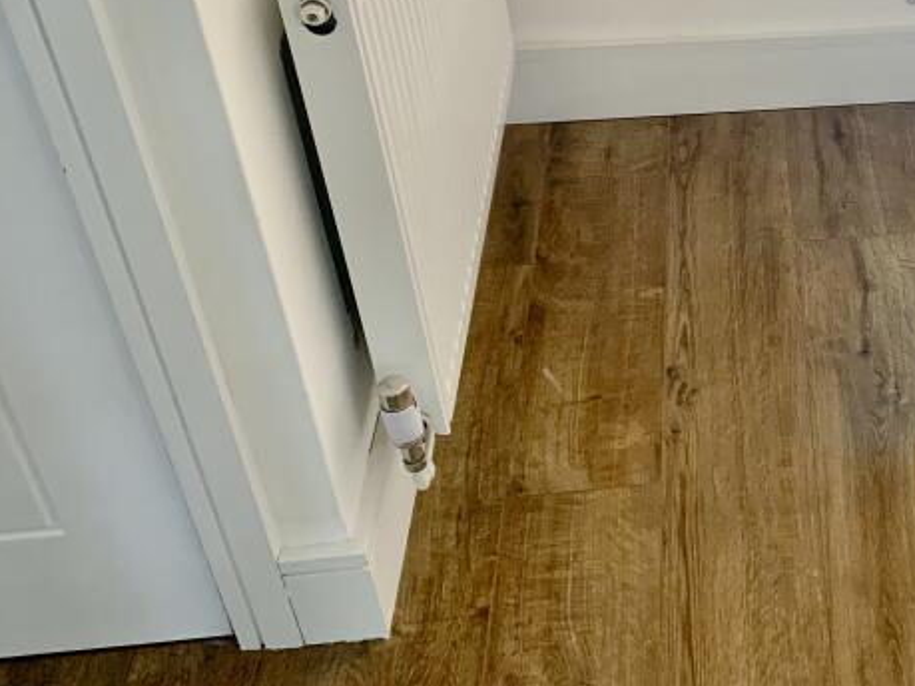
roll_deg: -2.1
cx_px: 1001
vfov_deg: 24.7
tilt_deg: -34.8
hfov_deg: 29.9
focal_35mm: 58
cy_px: 114
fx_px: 1533
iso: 100
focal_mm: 4.25
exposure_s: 1/70
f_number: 1.8
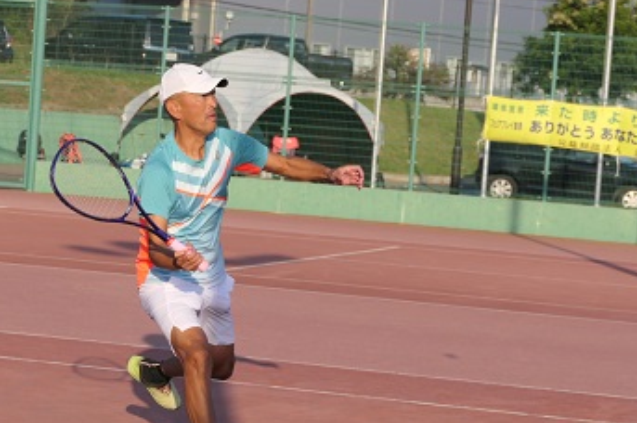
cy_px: 250
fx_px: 2599
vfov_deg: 9.3
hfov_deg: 13.9
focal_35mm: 147
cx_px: 175
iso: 125
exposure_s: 1/1000
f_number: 3.8
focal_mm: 33.51
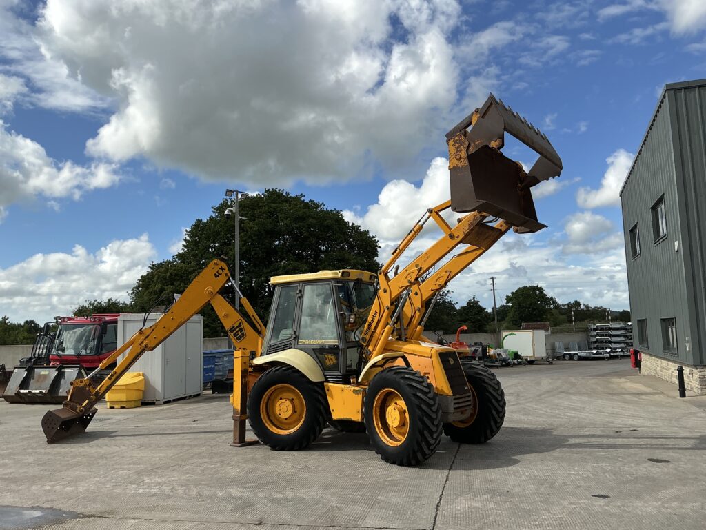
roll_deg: +1.1
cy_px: 265
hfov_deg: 63.4
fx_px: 571
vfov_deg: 49.7
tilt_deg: +7.2
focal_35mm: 28
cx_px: 353
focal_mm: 3
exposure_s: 1/1786
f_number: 1.8
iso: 25
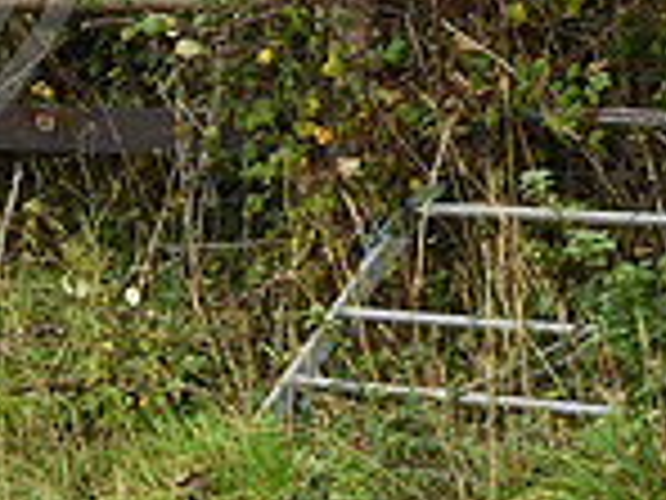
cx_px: -392
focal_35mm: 263
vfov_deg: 5.6
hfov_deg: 7.4
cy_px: -266
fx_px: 5060
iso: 2500
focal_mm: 70
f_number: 5.6
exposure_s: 1/1250
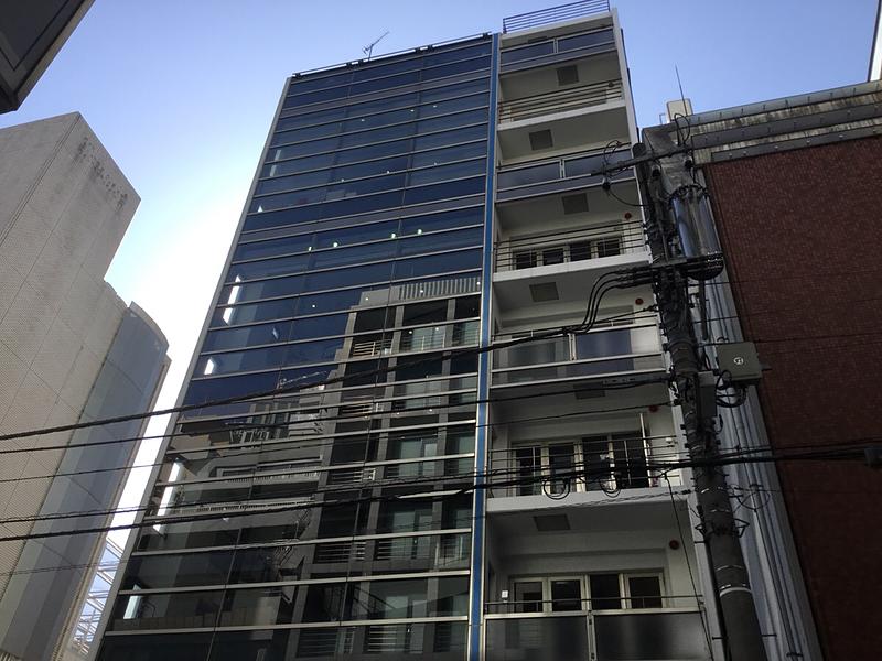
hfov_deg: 58.4
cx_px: 441
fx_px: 790
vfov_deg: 45.4
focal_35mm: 31
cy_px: 330
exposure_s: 1/858
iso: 25
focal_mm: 3.3
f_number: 2.4
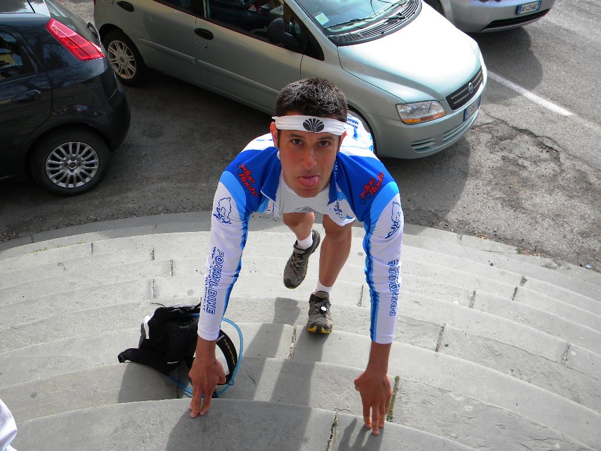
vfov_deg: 39.7
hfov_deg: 51.4
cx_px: 300
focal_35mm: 36
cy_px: 226
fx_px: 625
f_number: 3.7
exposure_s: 1/500
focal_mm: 6.4
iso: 100
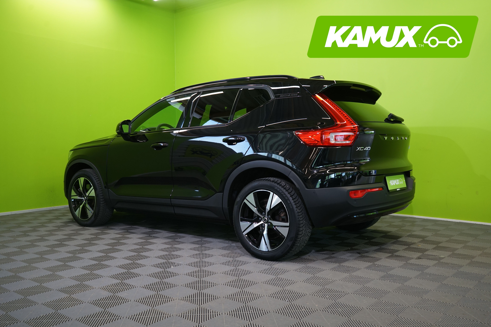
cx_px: 246
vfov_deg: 40.0
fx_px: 450
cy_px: 164
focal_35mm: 33
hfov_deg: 57.2
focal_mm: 33
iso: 500
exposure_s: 1/30
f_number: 6.3
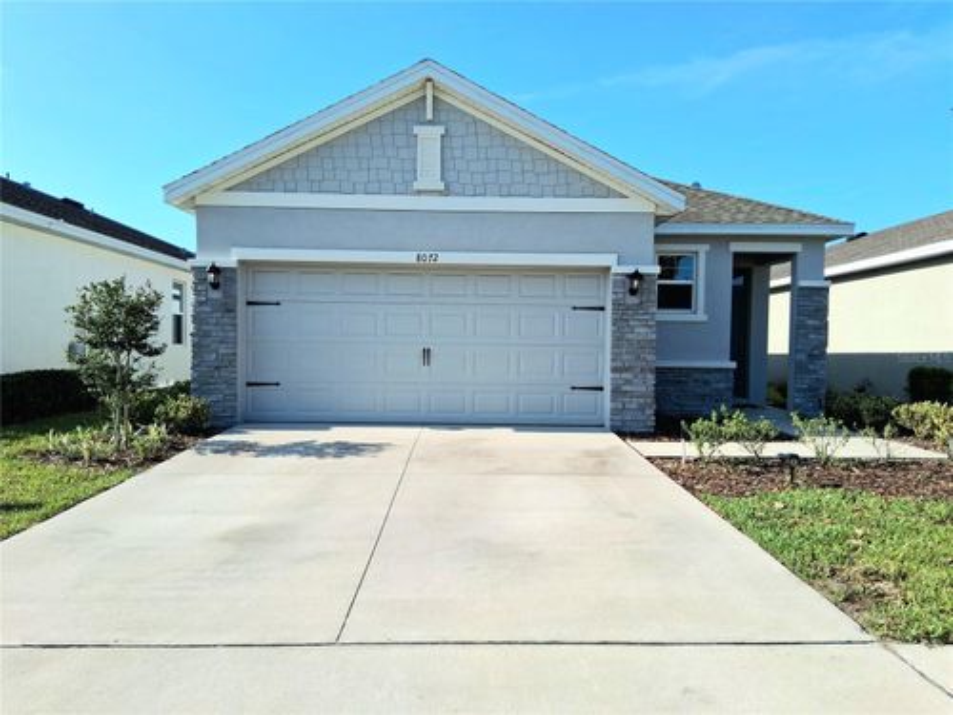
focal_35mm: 26
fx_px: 716
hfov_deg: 67.3
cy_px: 358
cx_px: 476
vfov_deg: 53.1
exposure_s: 1/588
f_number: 1.8
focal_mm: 3.98
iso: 25
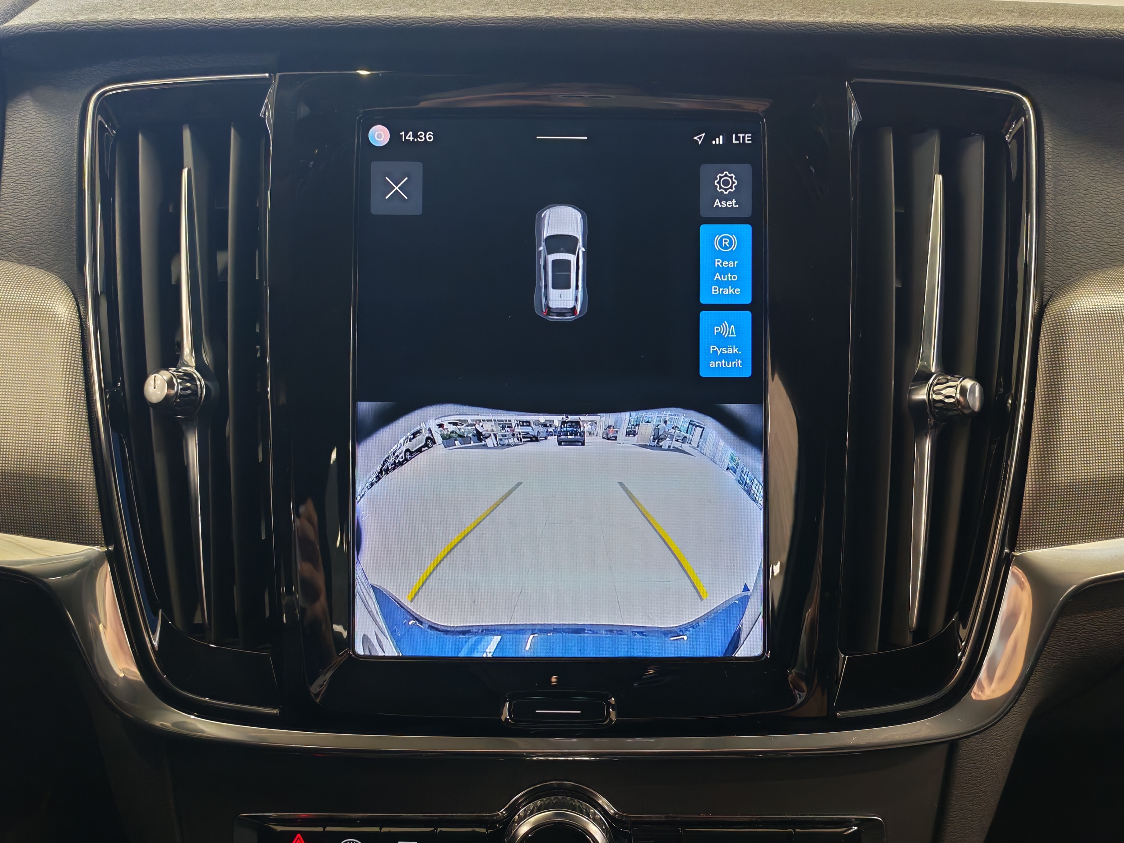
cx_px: 568
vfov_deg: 41.7
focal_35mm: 34
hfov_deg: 54.0
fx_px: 1104
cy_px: 473
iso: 775
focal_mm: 6.12
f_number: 1.9
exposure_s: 1/50
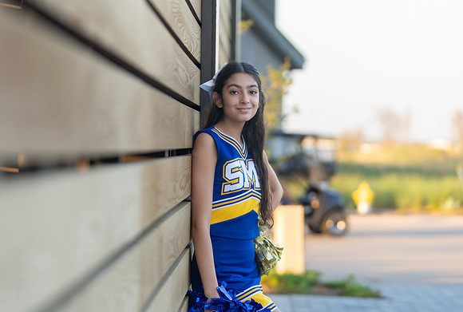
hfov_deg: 17.8
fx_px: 1475
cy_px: 150
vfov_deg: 12.1
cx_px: 243
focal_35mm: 114
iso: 250
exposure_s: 1/320
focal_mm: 107
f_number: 2.8
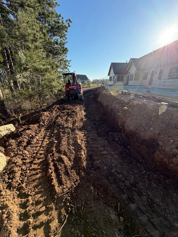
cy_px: 118
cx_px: 89
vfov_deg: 102.1
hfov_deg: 85.7
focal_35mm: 14
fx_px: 96
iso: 40
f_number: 2.2
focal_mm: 2.22
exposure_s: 1/502
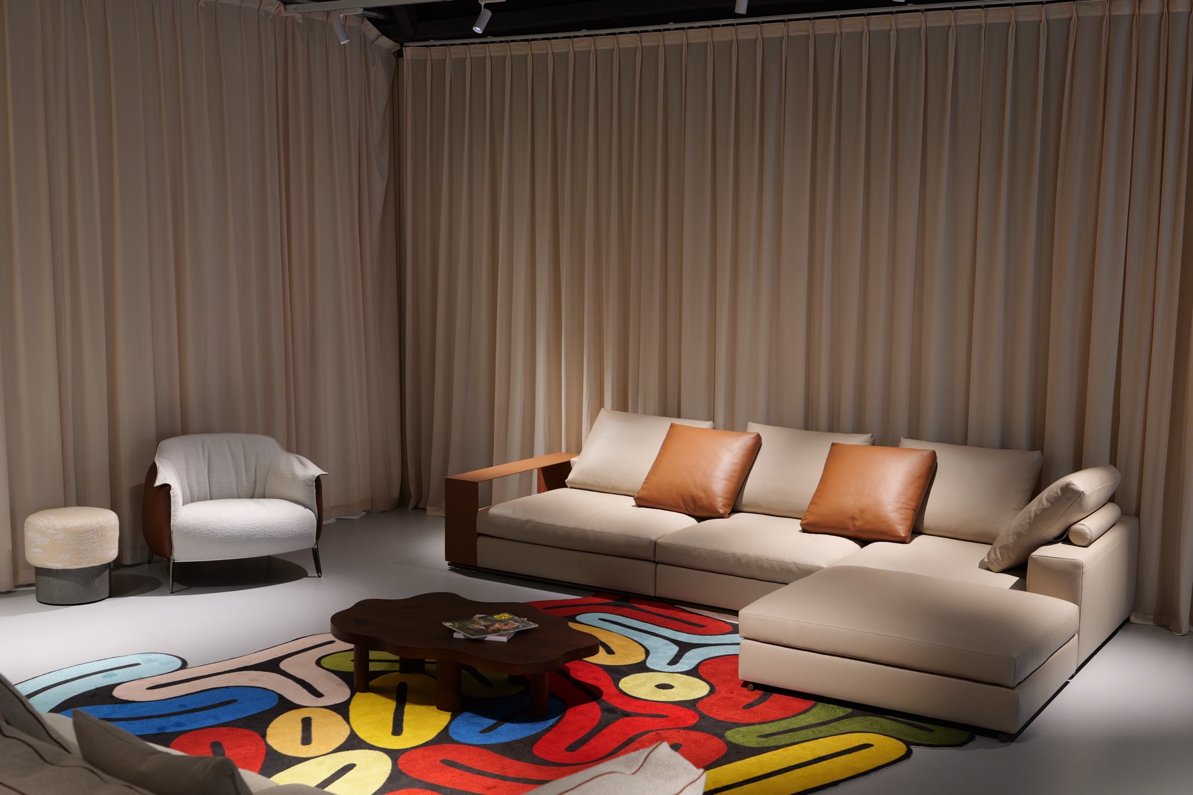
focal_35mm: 42
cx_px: 596
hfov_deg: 46.4
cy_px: 398
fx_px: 1392
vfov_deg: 31.9
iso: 1250
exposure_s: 1/50
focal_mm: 42
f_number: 5.6
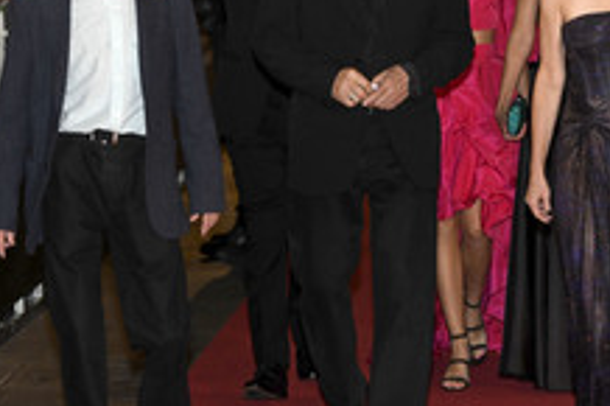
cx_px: 329
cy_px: 134
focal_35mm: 186
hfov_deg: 11.1
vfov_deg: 7.4
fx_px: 3149
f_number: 5
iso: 1600
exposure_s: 1/160
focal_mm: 90
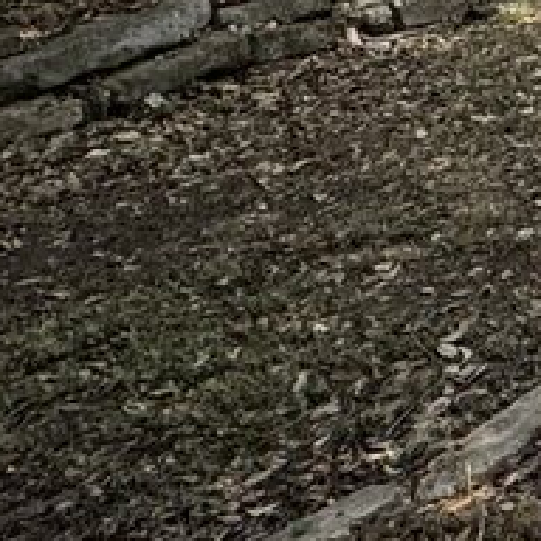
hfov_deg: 13.0
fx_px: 1644
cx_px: 1372
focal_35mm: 93
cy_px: -394
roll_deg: +1.1
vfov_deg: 16.1
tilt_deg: +0.6
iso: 40
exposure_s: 1/1110
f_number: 2.2
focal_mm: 2.22
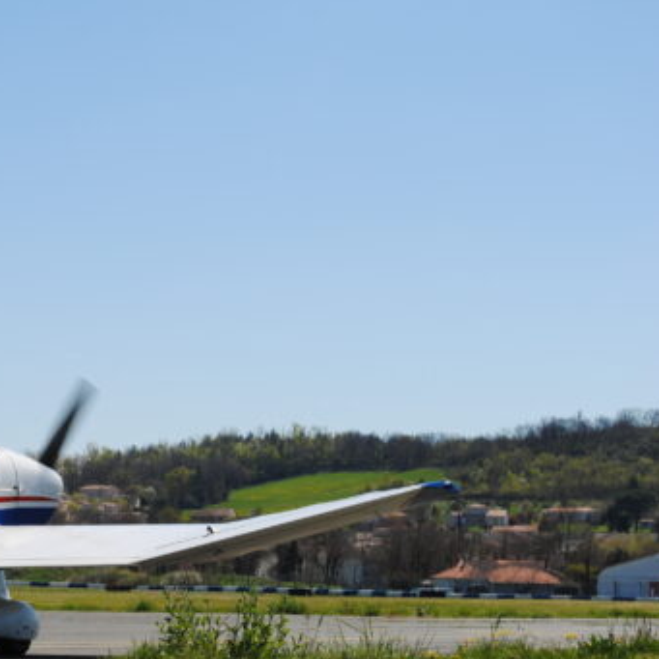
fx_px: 2882
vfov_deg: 13.0
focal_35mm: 134
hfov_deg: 12.9
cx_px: 44
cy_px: 368
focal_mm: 55
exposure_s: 1/400
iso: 100
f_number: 10
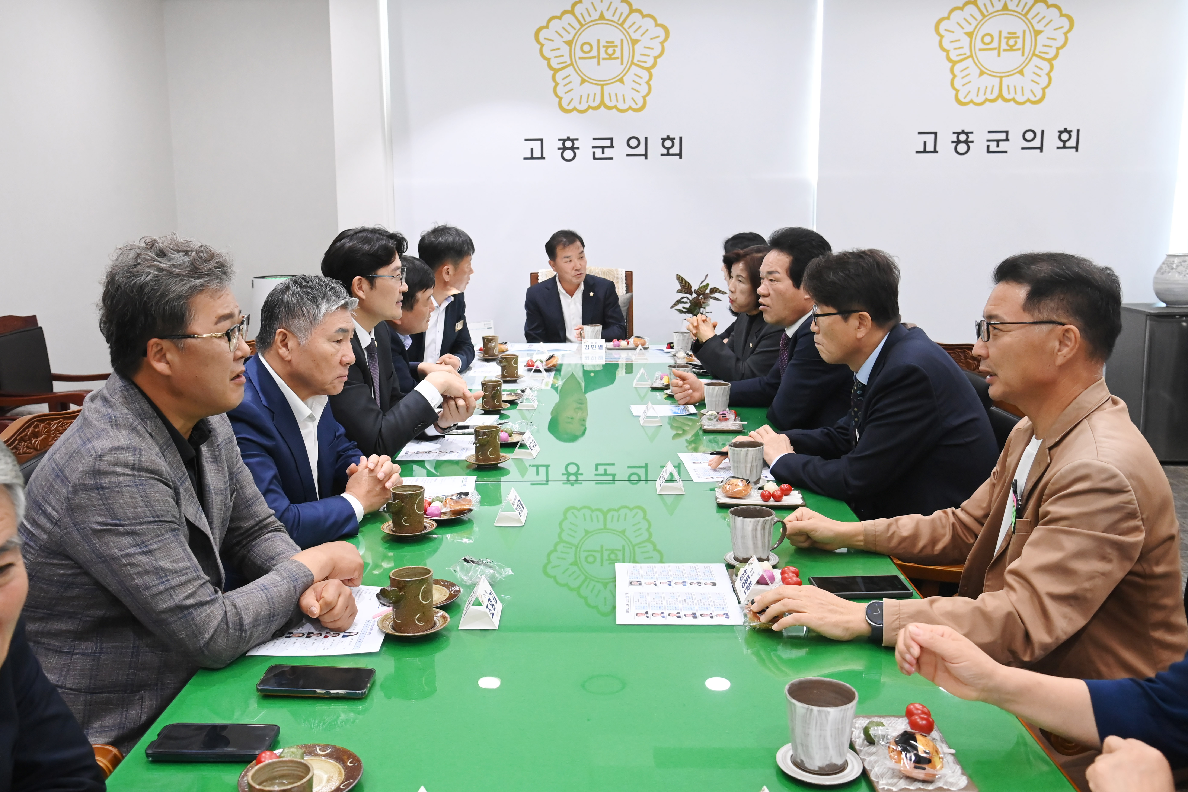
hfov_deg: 60.3
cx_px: 594
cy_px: 396
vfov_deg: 42.3
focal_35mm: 31
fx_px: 1023
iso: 5000
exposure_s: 1/250
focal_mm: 31
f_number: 6.3
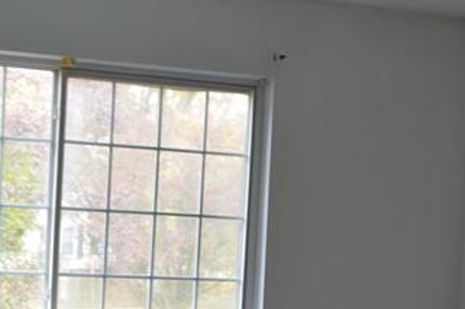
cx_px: 174
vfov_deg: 15.6
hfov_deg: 23.6
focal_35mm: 86
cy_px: 306
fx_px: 1109
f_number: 4
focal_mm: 18
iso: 400
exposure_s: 1/60
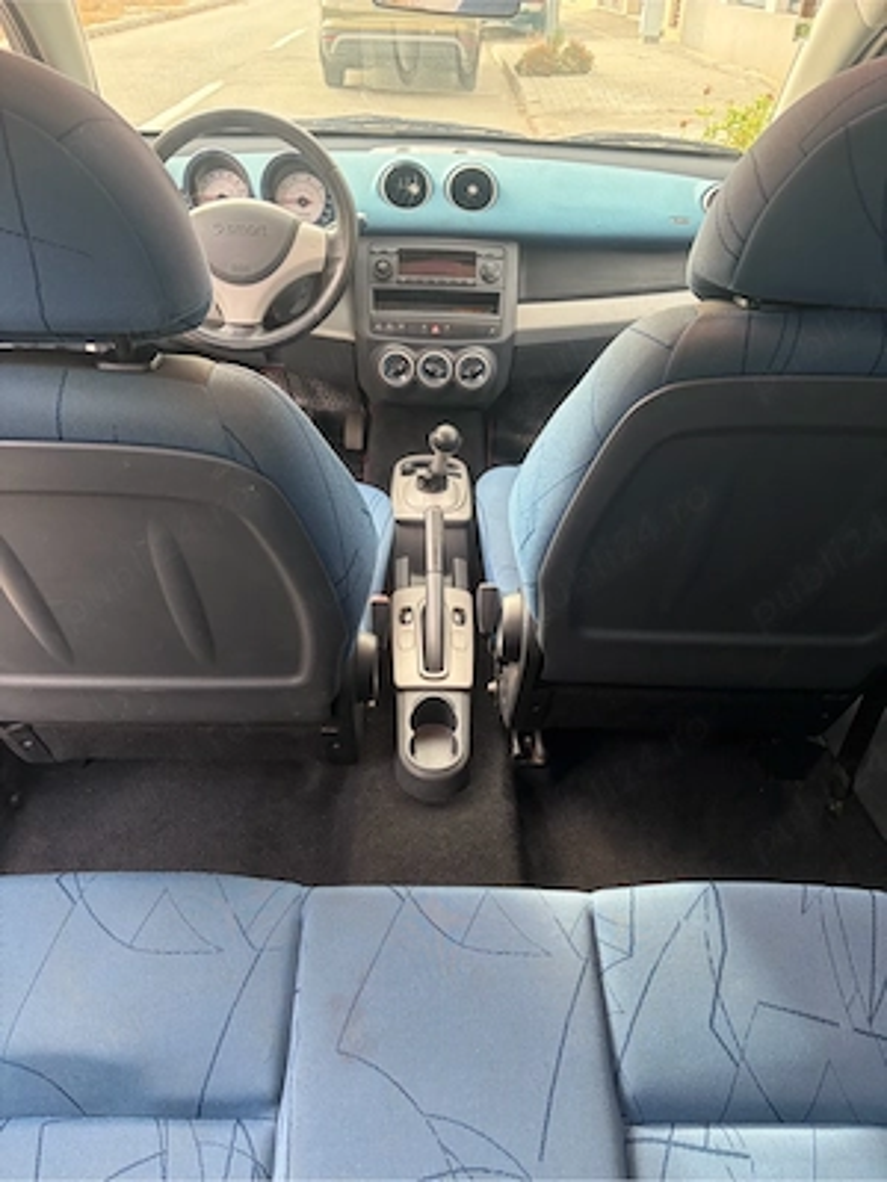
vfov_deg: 67.3
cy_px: 591
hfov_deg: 53.1
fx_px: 888
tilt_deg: -34.3
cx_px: 444
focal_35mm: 26
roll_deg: -1.1
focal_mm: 5.96
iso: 125
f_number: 1.6
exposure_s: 1/95
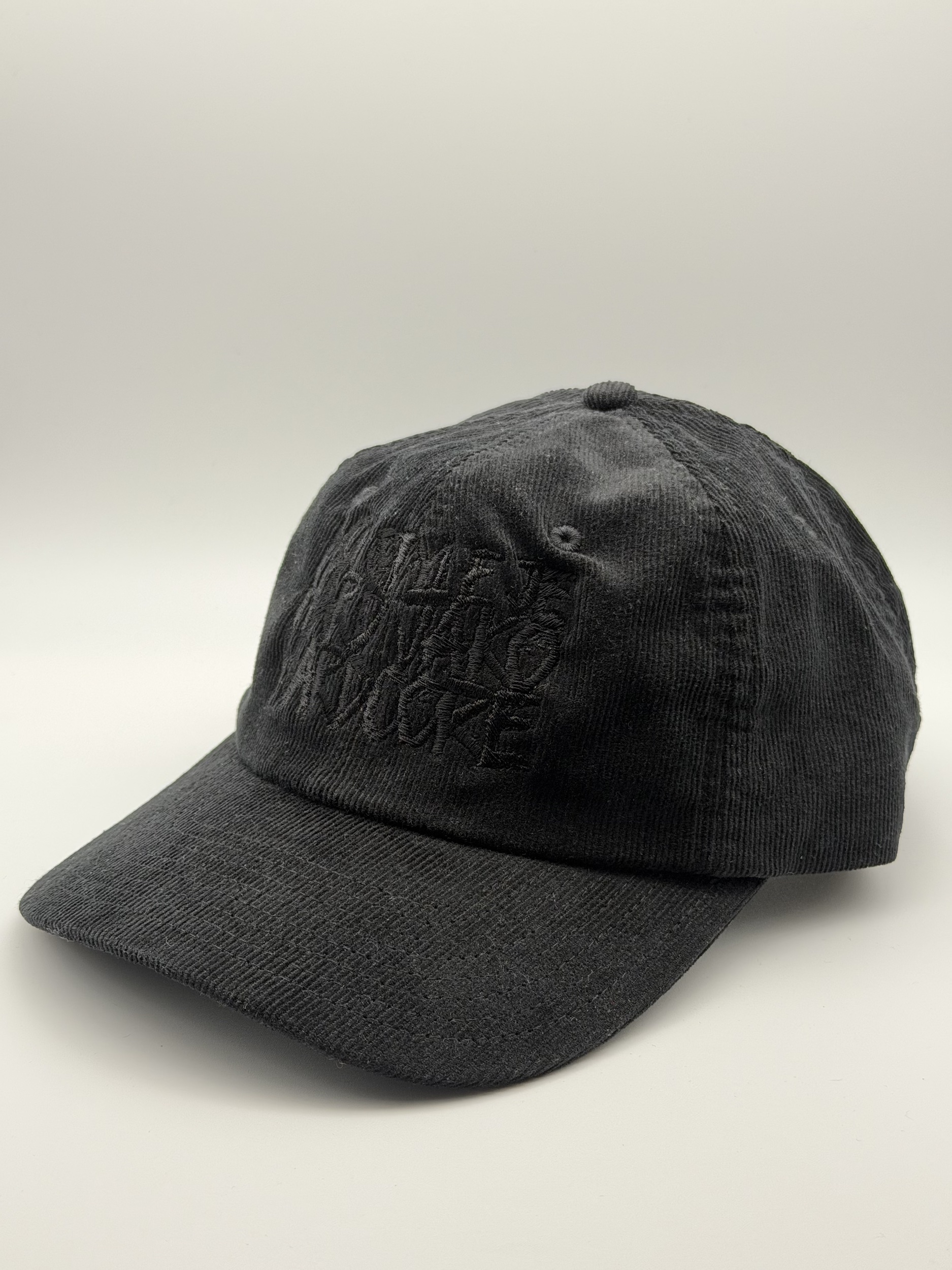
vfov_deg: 39.7
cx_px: 476
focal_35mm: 48
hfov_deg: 30.3
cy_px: 635
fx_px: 1760
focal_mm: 6.76
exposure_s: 1/553
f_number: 1.78
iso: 80
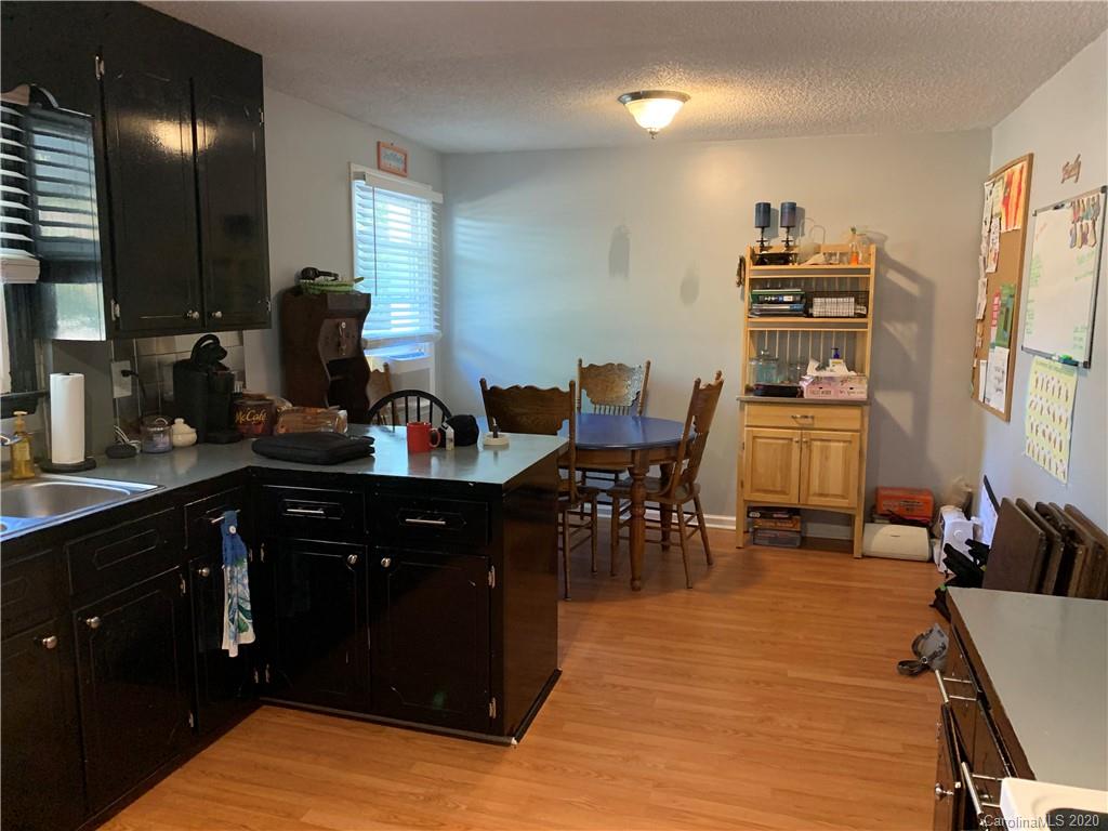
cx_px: 554
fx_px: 832
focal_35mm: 26
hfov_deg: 67.3
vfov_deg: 53.1
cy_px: 416
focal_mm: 4.25
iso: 400
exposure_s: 1/40
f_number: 1.8
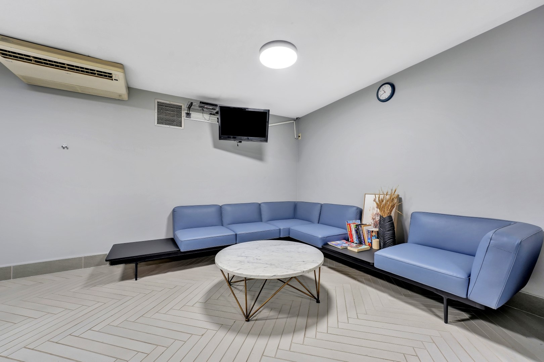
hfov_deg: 104.3
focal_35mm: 14
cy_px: 181
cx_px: 272
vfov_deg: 81.2
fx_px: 212
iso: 400
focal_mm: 14
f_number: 8
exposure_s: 1/6
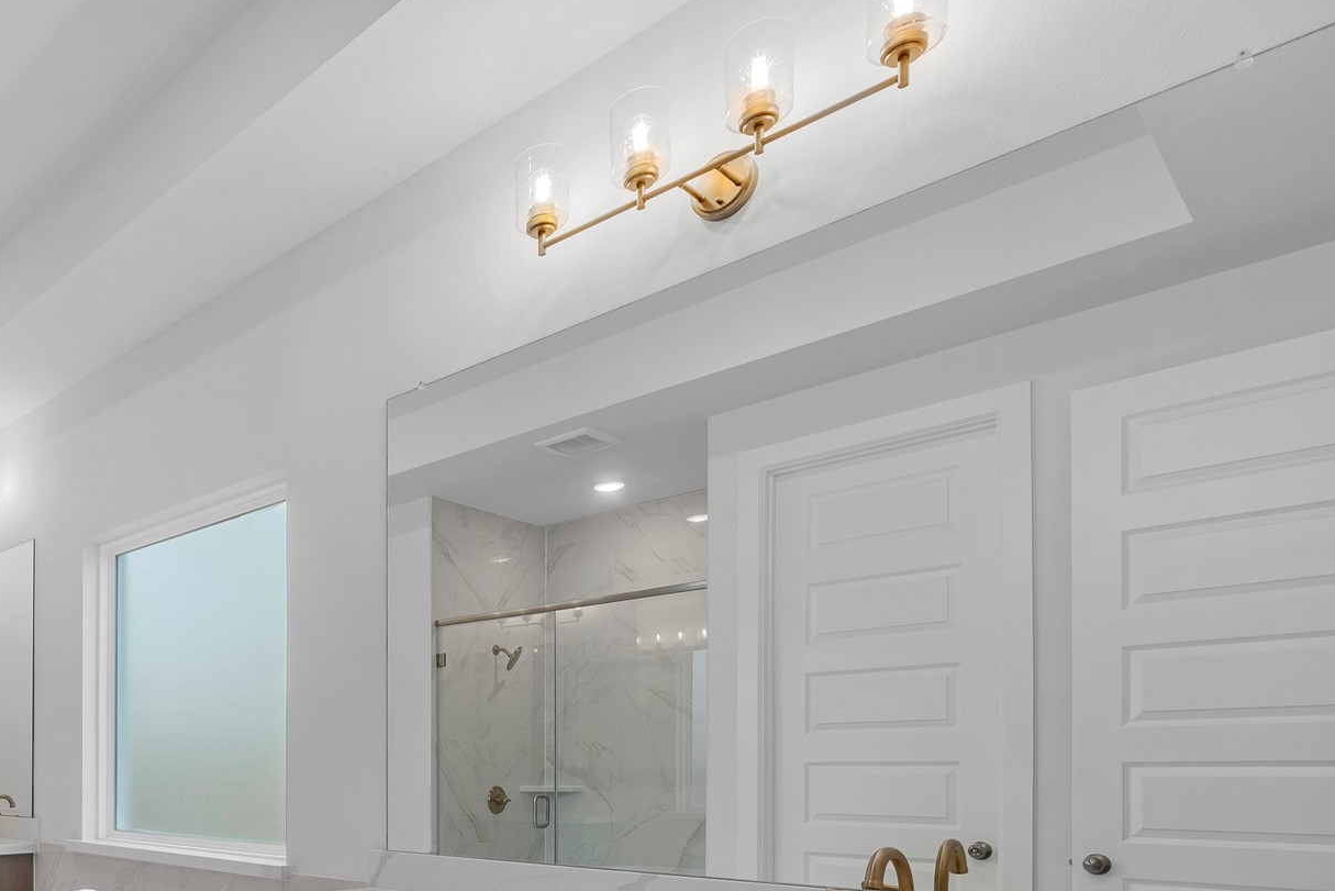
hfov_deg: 63.2
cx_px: 209
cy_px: 764
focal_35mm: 25
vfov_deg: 47.3
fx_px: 927
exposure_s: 1/13
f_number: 9
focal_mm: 14
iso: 250
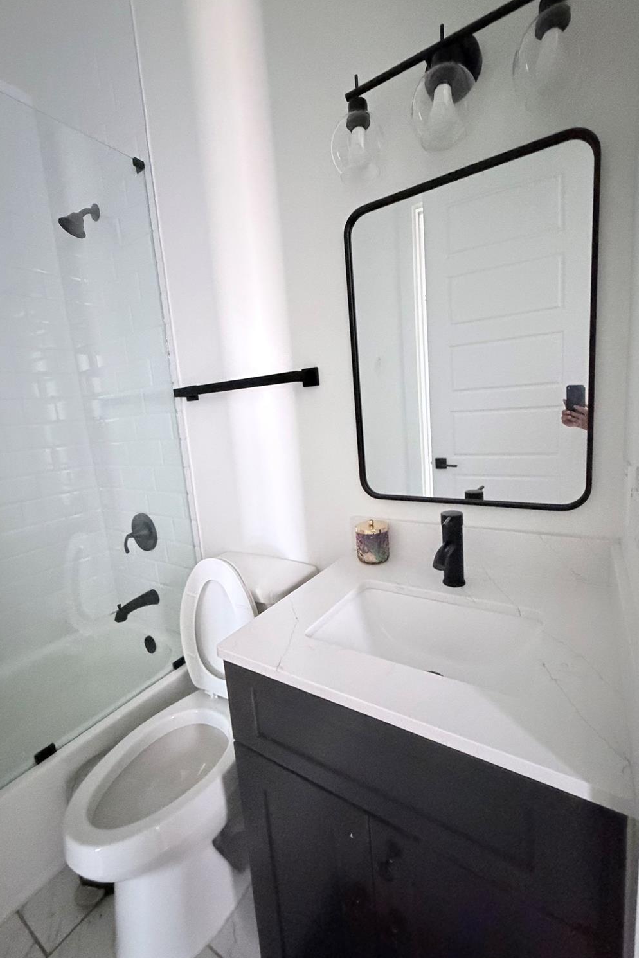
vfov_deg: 100.4
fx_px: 399
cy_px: 470
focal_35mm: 15
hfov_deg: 77.3
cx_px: 335
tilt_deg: -8.3
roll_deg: +4.6
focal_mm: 2.22
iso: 1250
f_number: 2.2
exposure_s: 1/51
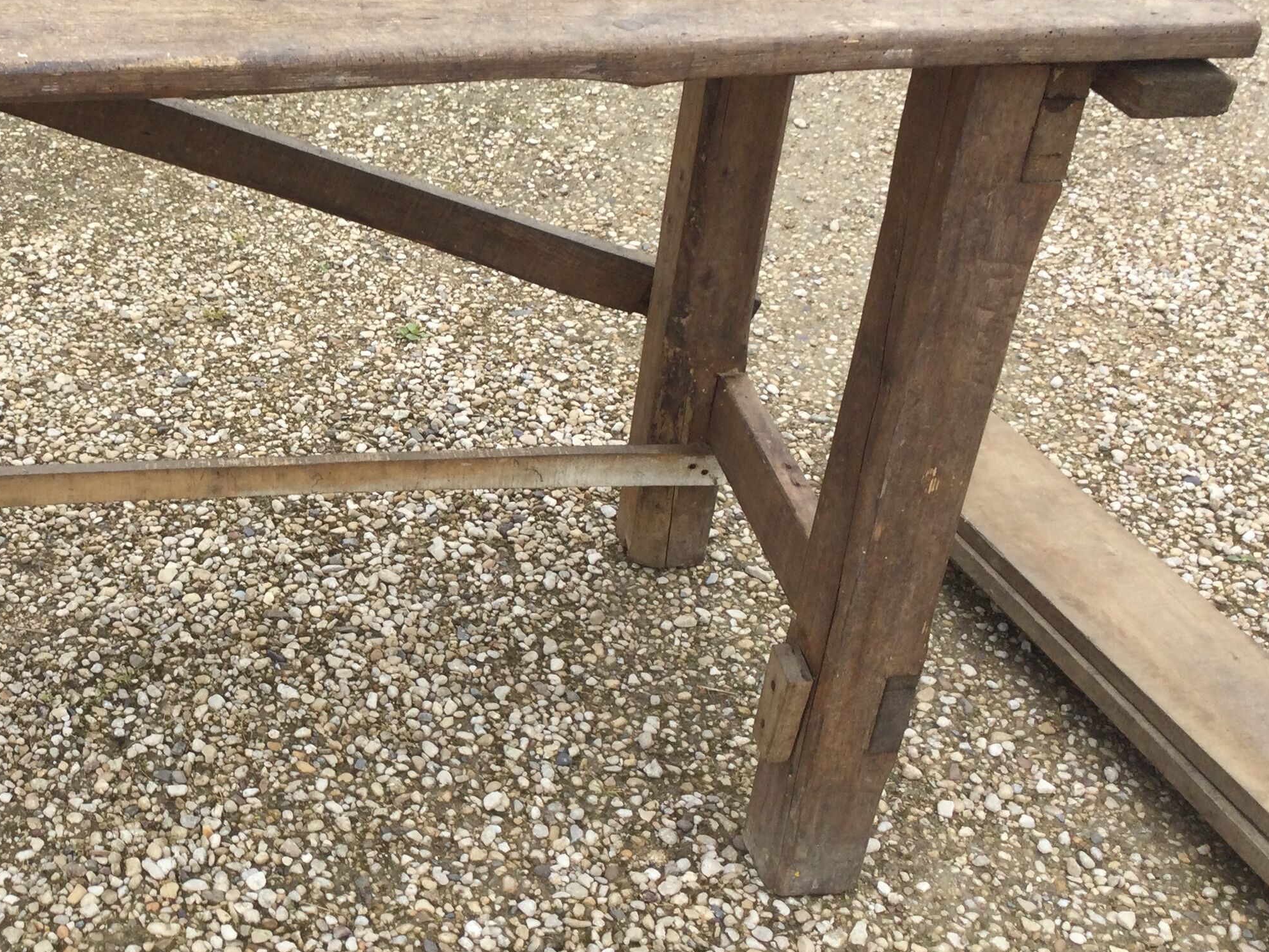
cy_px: 438
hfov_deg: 36.3
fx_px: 1870
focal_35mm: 51
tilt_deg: -35.6
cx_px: 268
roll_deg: -2.6
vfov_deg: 28.5
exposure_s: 1/324
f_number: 2.4
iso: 25
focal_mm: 3.3
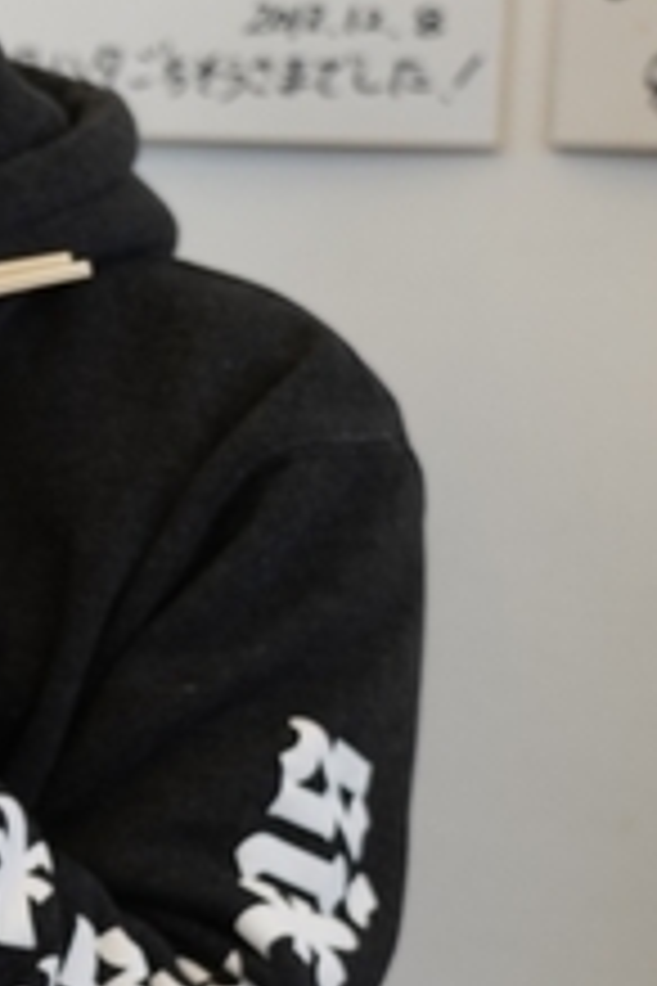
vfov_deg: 15.9
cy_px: 743
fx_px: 3504
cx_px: -430
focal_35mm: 128
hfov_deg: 10.2
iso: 640
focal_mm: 35
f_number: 4
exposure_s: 1/40
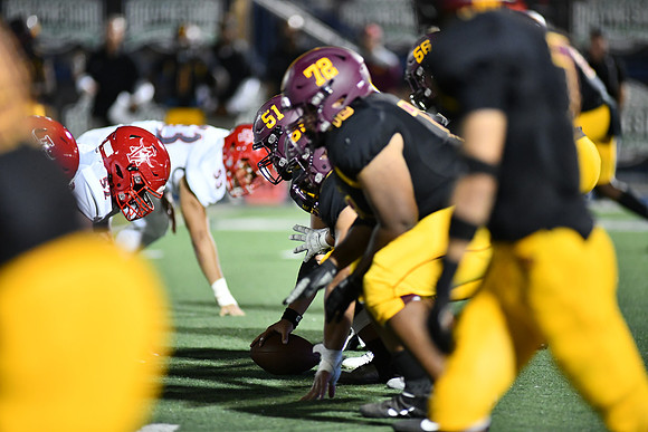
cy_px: 216
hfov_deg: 6.9
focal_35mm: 300
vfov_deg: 4.6
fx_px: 5401
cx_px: 324
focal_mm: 300
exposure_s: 1/1000
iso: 5000
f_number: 2.8
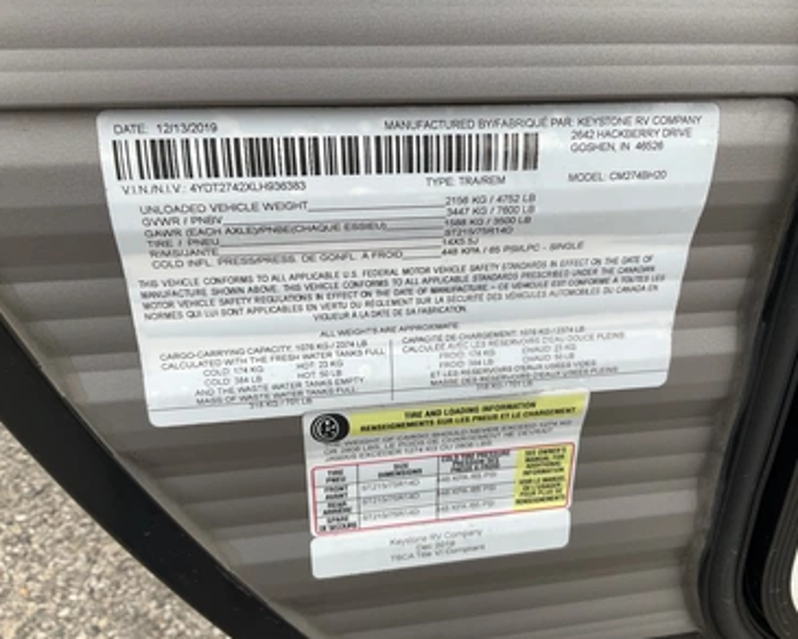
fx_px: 732
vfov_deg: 47.1
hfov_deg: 57.1
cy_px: 317
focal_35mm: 31
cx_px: 431
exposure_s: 1/156
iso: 20
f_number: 1.8
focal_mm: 3
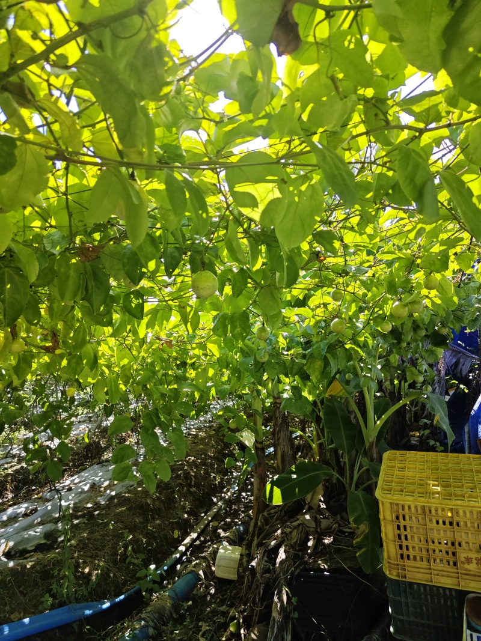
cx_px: 240
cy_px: 320
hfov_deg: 58.9
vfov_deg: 73.9
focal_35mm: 23
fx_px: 426
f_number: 1.8
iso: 50
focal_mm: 5.43
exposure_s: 1/679
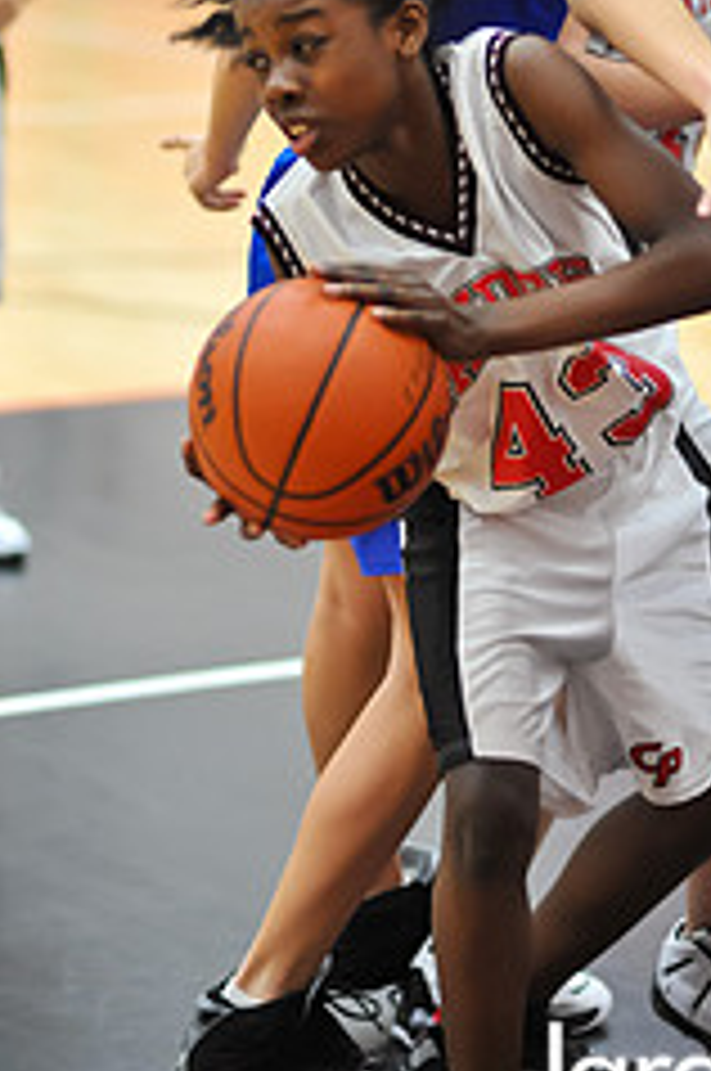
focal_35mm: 161
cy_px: 248
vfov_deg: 12.7
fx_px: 4783
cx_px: 452
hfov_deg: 8.5
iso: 2000
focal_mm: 85
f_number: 2
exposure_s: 1/500
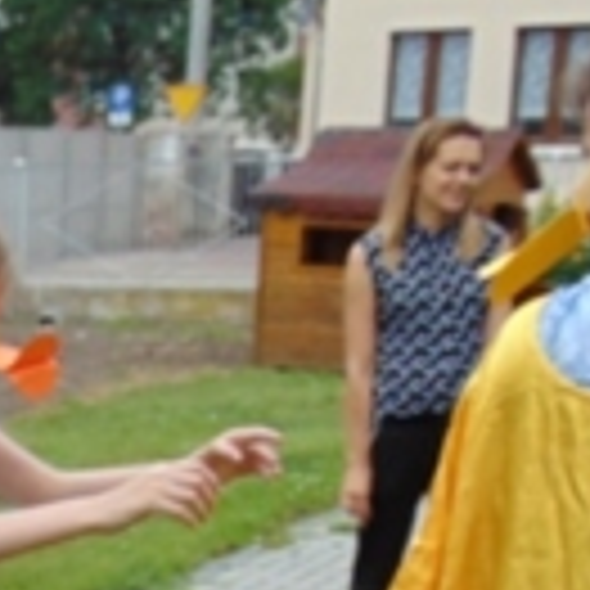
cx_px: -324
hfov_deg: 14.9
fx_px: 2083
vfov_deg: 15.4
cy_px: 770
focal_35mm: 108
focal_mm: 4.5
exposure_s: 1/400
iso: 80
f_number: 3
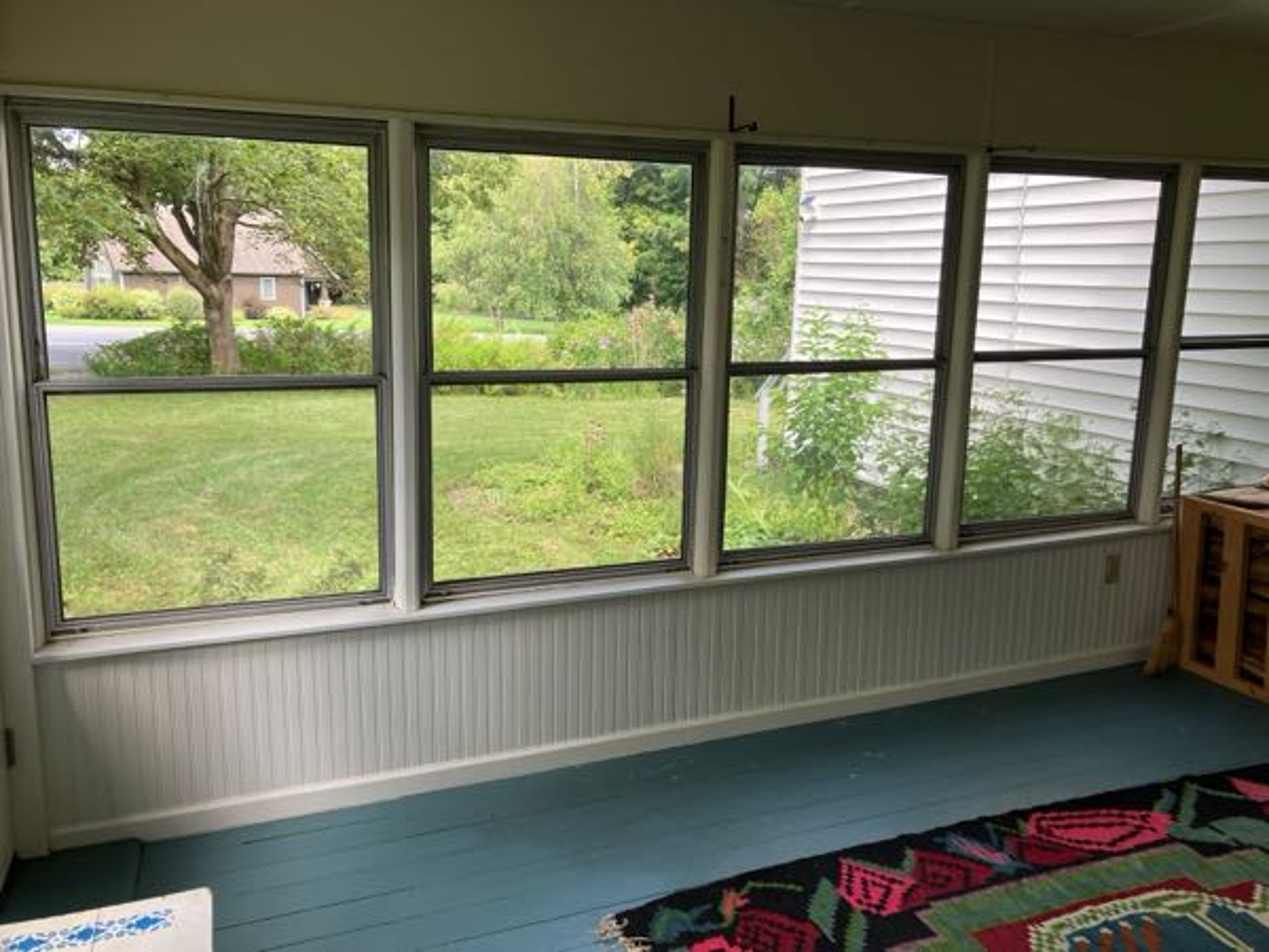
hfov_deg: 63.4
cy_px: 476
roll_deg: -0.9
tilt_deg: -9.3
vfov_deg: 49.7
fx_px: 1026
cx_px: 634
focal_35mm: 28
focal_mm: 3.99
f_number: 1.8
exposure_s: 1/143
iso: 25
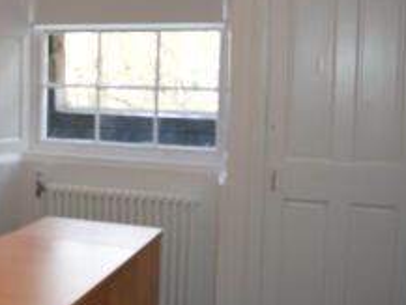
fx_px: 669
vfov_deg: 25.6
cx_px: 37
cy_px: 123
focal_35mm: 57
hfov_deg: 32.1
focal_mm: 18
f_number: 4
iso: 200
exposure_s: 1/125
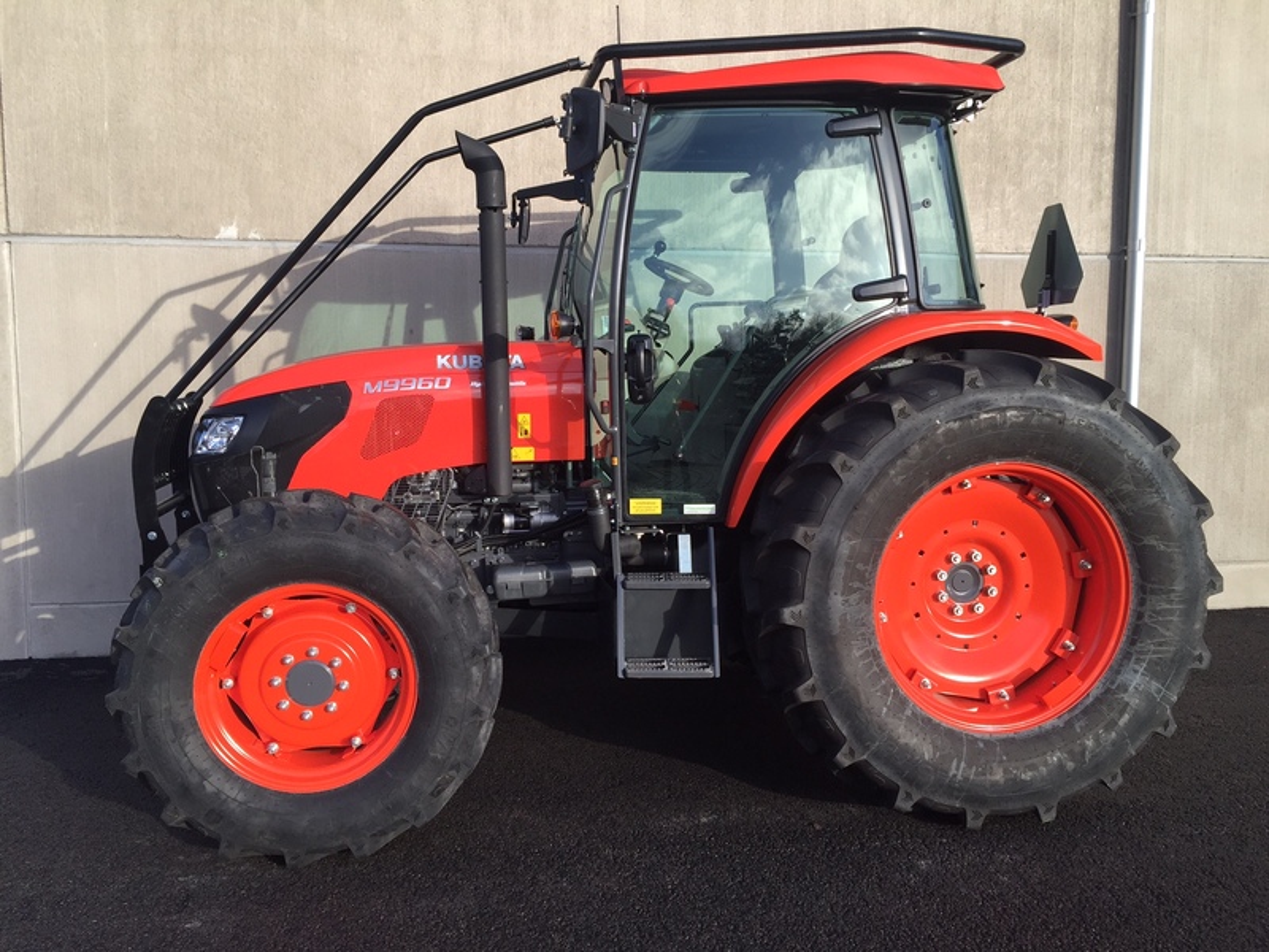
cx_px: 634
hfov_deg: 61.7
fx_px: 1063
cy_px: 476
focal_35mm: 29
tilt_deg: -6.4
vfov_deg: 48.2
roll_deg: +0.1
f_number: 2.2
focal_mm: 4.15
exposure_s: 1/599
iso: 32
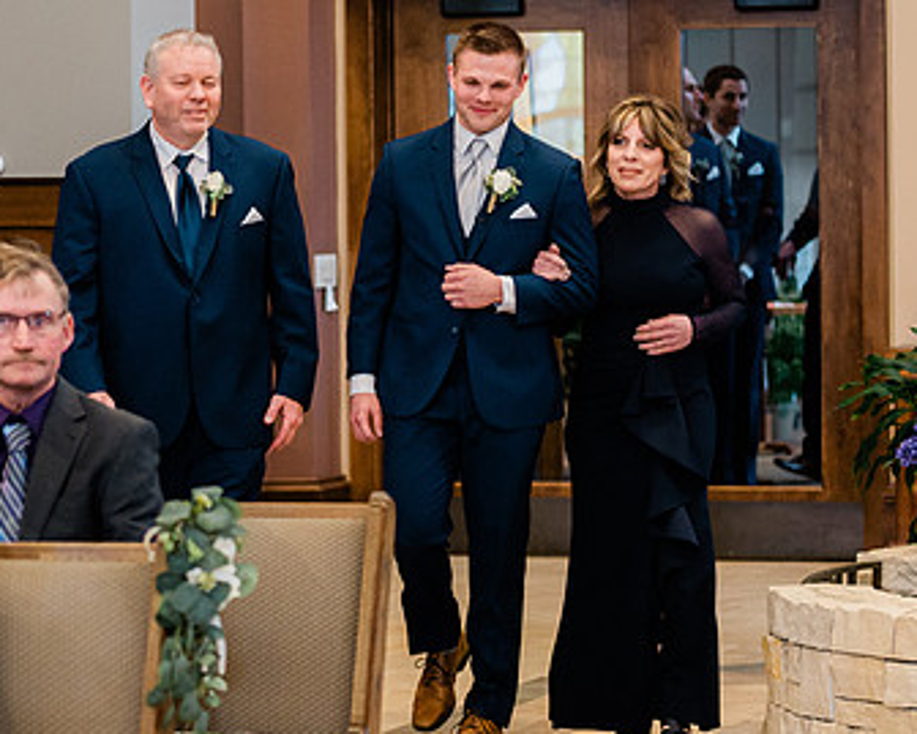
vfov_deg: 9.8
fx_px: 4289
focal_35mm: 158
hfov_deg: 12.2
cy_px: 319
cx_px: 362
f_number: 2.8
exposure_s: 1/250
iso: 1600
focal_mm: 75
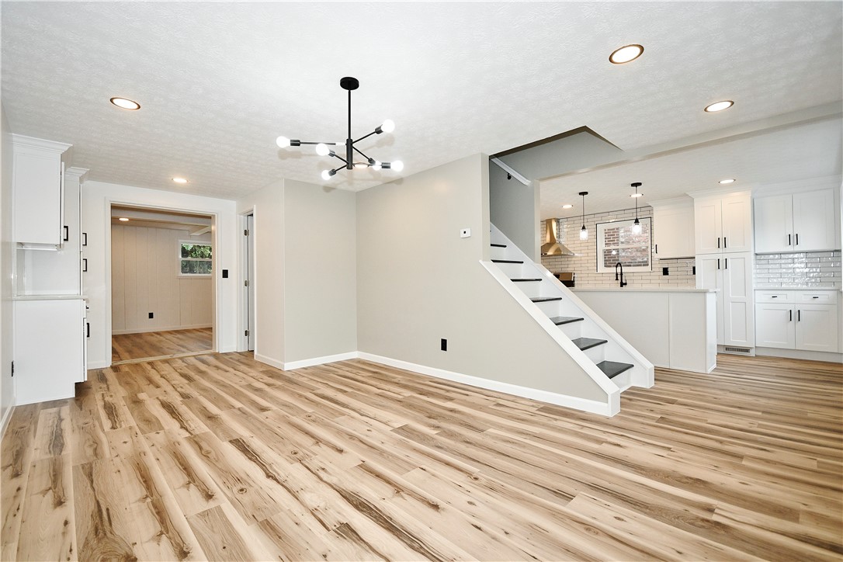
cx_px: 422
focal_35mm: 15
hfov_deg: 100.4
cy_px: 281
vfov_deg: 77.3
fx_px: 351
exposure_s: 1/160
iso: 800
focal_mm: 10
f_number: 4.5
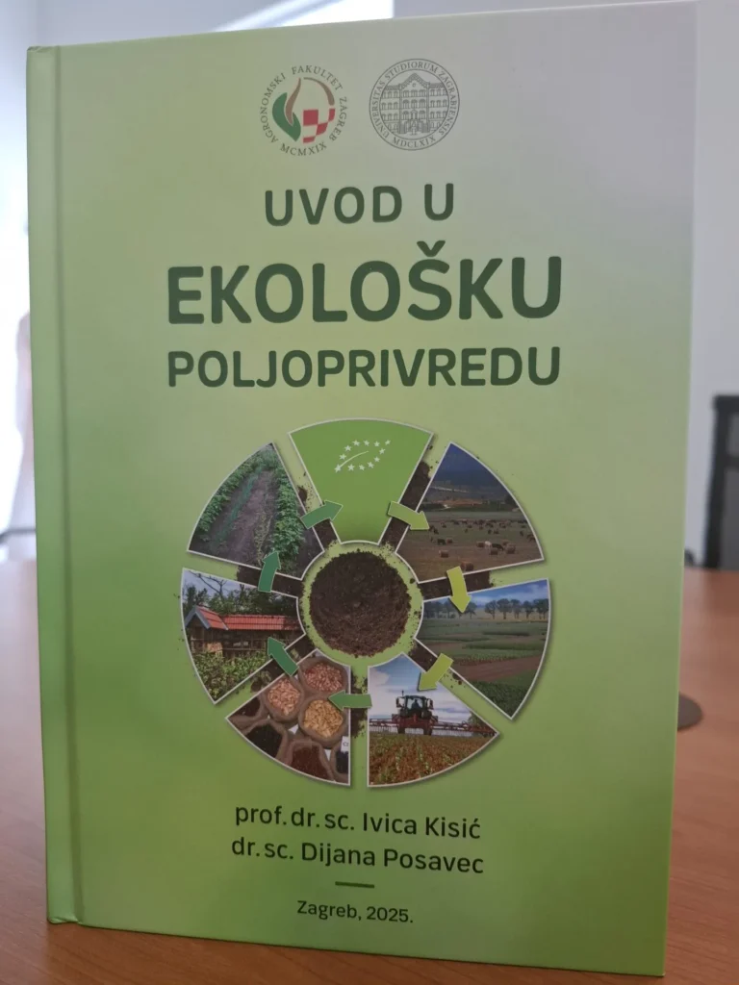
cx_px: 370
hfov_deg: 58.9
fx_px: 655
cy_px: 492
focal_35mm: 23
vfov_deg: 73.9
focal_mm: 5.54
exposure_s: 1/100
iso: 125
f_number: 1.8
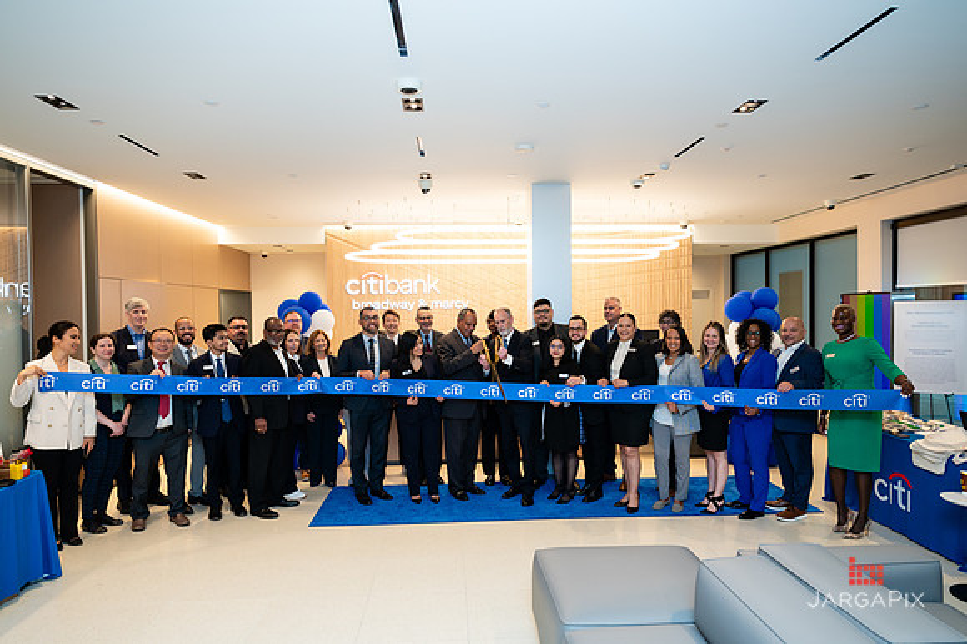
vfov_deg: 52.9
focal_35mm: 24
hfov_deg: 73.6
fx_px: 646
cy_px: 322
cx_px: 484
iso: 400
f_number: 4
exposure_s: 1/160
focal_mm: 24
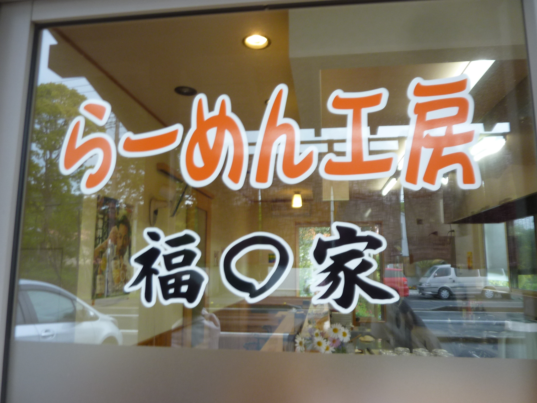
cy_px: 202
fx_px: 388
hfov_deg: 69.4
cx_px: 268
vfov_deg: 54.9
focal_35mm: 25
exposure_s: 1/30
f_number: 3.3
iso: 100
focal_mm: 4.1
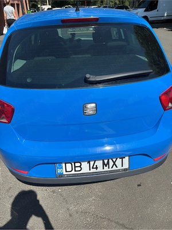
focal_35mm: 26
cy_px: 115
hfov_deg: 53.1
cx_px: 86
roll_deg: +0.7
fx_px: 172
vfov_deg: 67.3
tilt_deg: -31.0
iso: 50
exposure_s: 1/3125
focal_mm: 5.96
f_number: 1.6
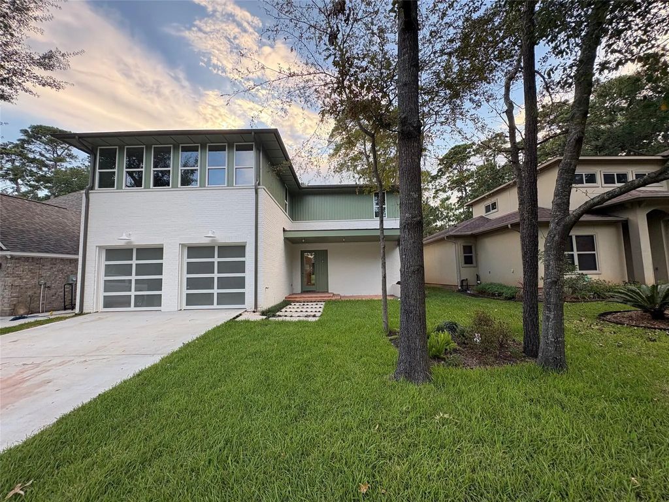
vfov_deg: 85.7
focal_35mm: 14
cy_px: 251
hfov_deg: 102.1
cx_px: 334
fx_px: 271
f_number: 2.2
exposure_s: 1/137
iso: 64
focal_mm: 2.22
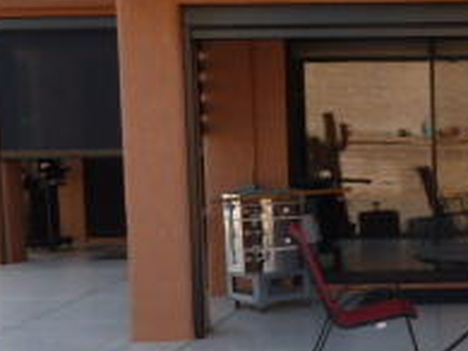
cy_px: 204
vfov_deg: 18.0
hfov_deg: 21.9
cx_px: 578
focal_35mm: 82
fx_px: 1108
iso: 80
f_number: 4
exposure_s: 1/200
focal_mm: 4.1
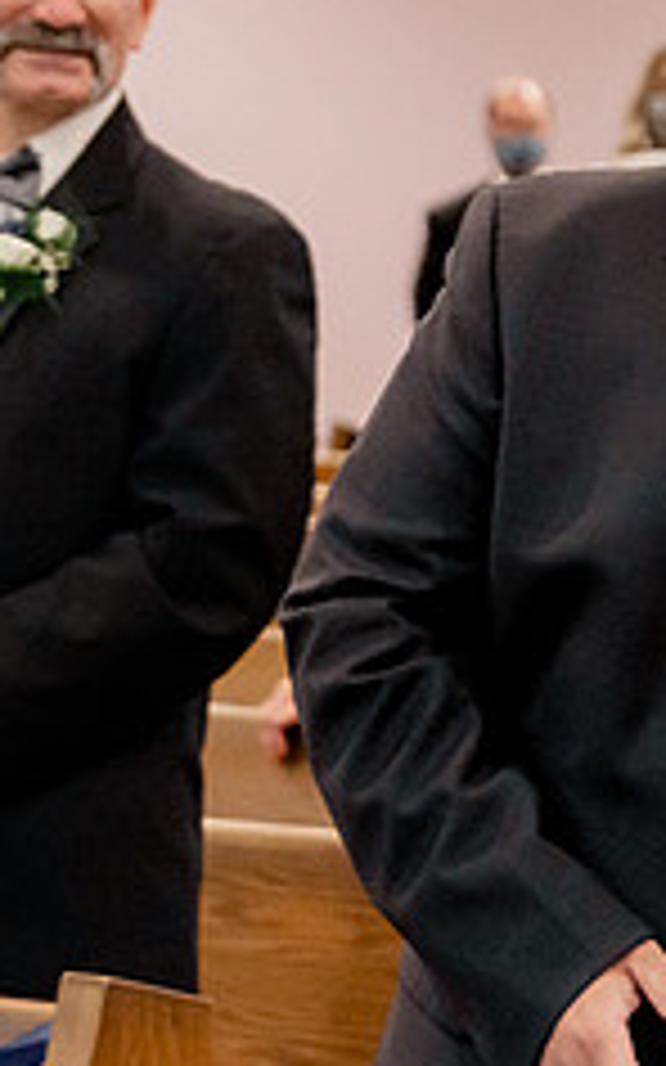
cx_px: 958
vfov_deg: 11.4
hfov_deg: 7.0
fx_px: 5347
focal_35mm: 184
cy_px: 260
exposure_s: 1/200
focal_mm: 42
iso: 1250
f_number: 2.8
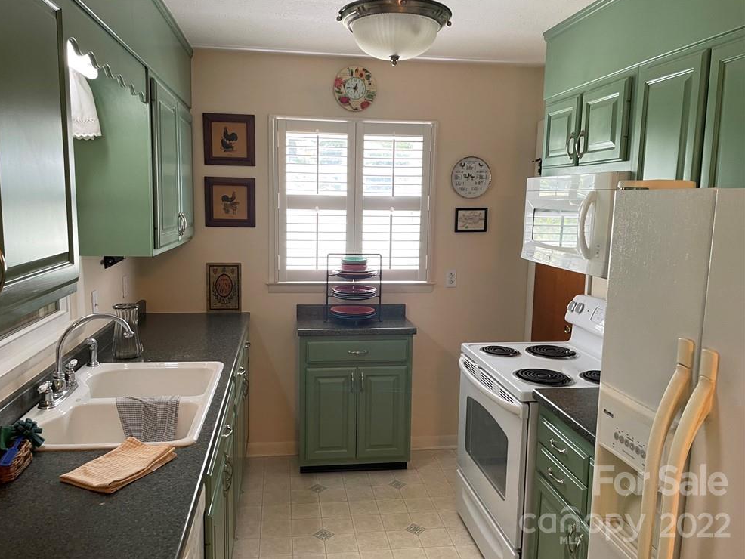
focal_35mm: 27
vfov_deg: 51.4
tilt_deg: -8.7
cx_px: 359
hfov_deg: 65.3
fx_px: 581
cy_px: 285
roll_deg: -0.5
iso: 100
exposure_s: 1/60
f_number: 1.6
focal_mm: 4.2
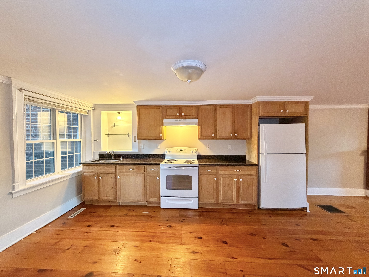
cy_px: 138
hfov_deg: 102.1
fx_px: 149
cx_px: 184
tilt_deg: -1.5
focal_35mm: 14
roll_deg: +0.2
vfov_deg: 85.7
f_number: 2.2
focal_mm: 2.22
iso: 500
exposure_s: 1/60
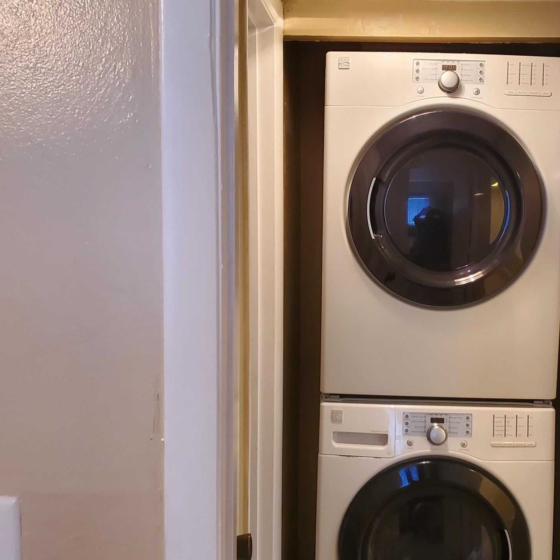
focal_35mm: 49
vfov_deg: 34.6
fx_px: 897
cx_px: 384
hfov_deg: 34.3
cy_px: 311
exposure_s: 1/40
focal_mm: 4.3
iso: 200
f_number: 1.5
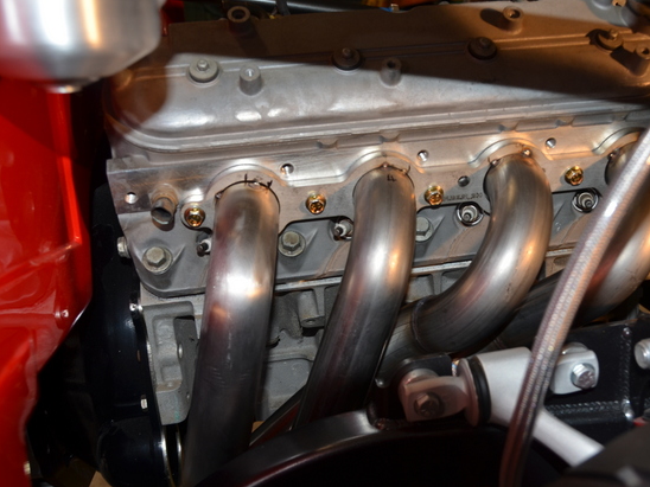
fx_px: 695
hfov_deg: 49.9
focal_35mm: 37
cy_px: 250
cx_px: 378
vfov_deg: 38.7
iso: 200
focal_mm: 22
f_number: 5.6
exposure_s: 1/30
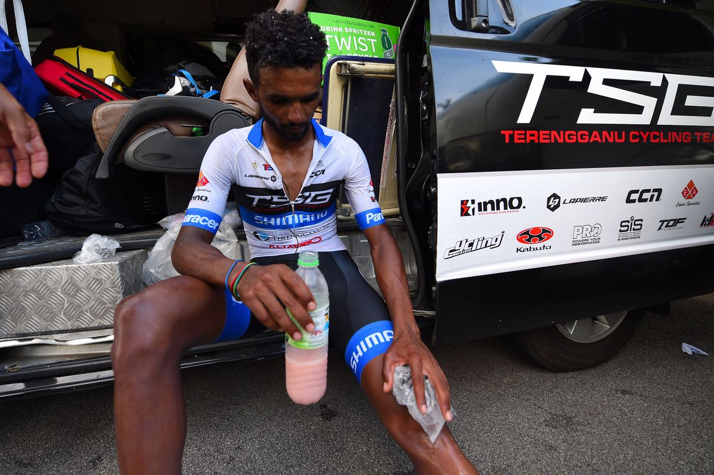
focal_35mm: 15
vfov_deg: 77.3
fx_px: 297
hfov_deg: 100.4
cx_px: 357
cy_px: 238
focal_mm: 15
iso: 1250
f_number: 4
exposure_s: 1/1000
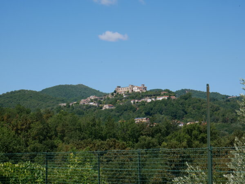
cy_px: 92
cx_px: 122
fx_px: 751
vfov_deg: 14.0
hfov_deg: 18.5
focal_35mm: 106
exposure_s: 1/500
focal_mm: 53
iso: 200
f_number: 9
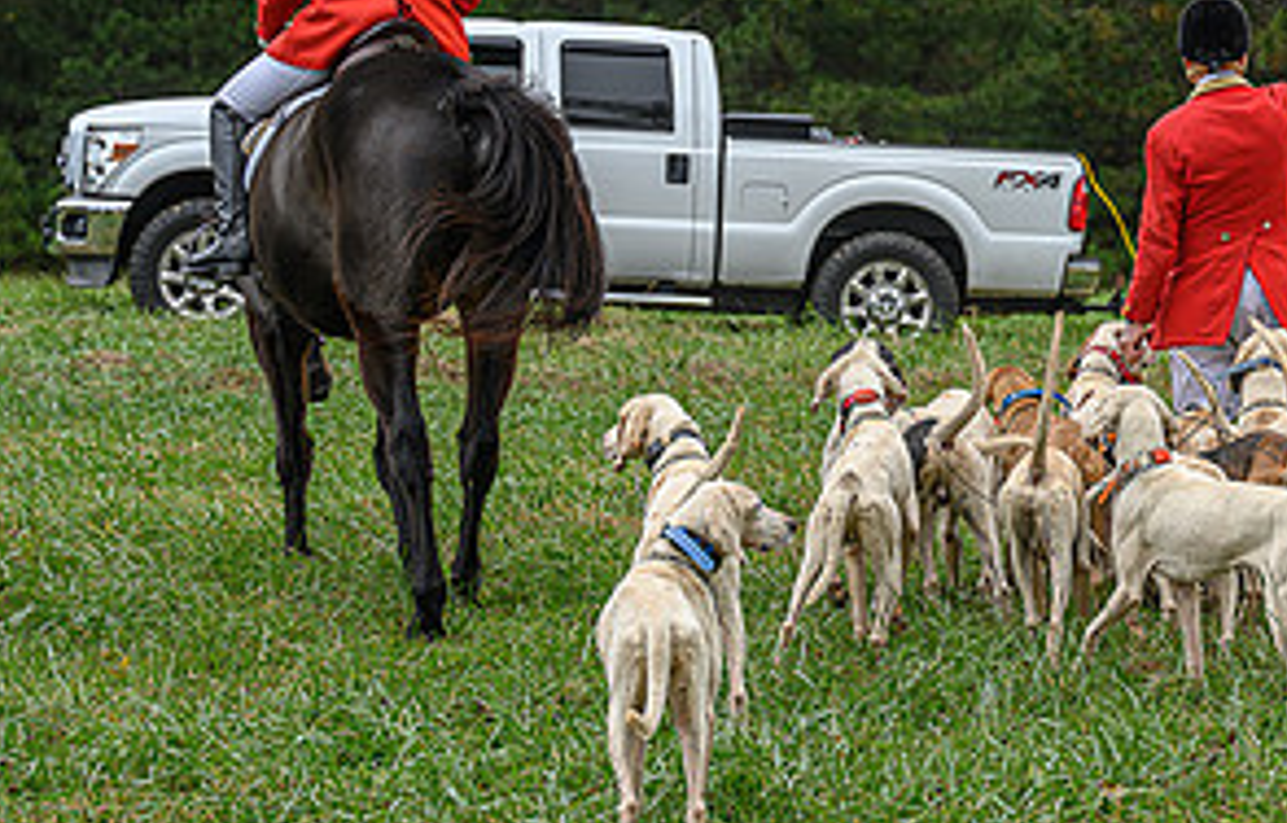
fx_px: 5084
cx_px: 1181
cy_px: 358
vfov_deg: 9.3
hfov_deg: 14.3
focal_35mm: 144
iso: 400
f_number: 3.5
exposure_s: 1/500
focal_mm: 70
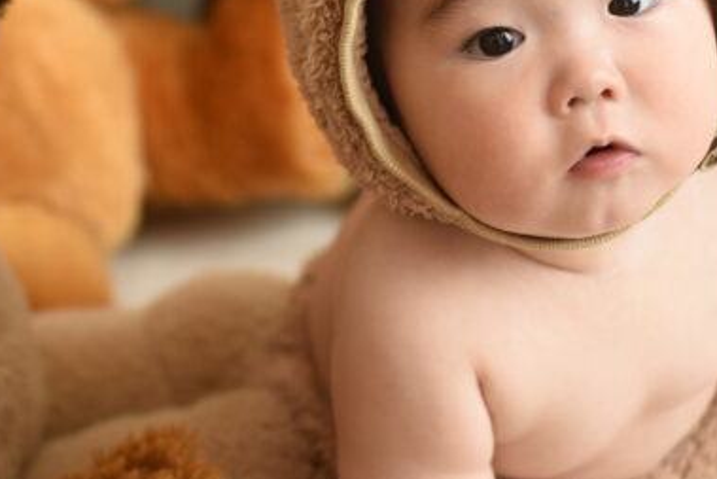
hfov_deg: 15.2
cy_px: 230
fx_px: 2690
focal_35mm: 135
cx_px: 280
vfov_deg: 10.2
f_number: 2.5
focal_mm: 50
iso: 100
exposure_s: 1/160
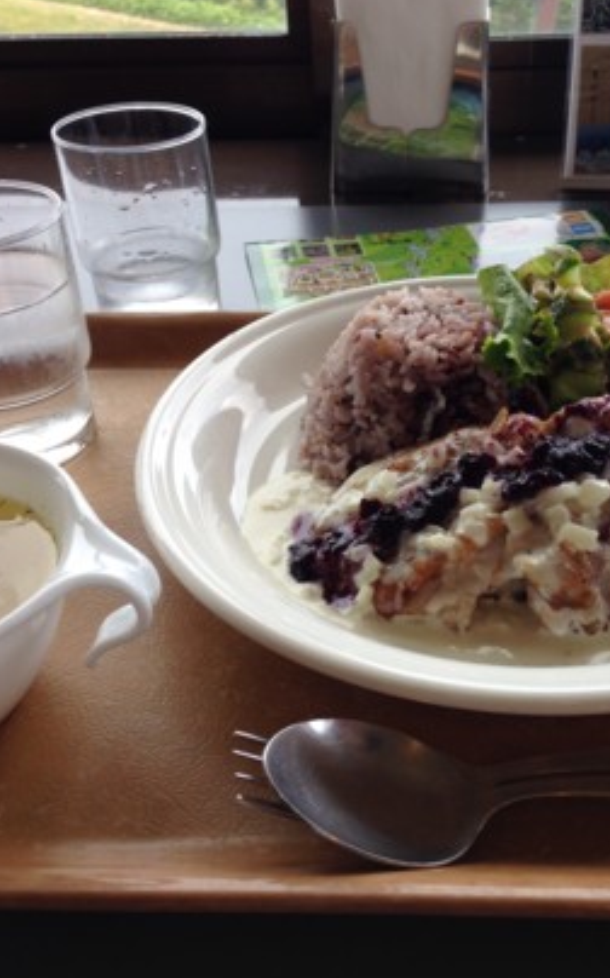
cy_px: 474
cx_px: 361
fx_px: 1039
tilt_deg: -30.6
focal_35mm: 39
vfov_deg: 50.4
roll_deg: +4.9
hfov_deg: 32.6
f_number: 2.4
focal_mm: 4.12
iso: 50
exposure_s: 1/152
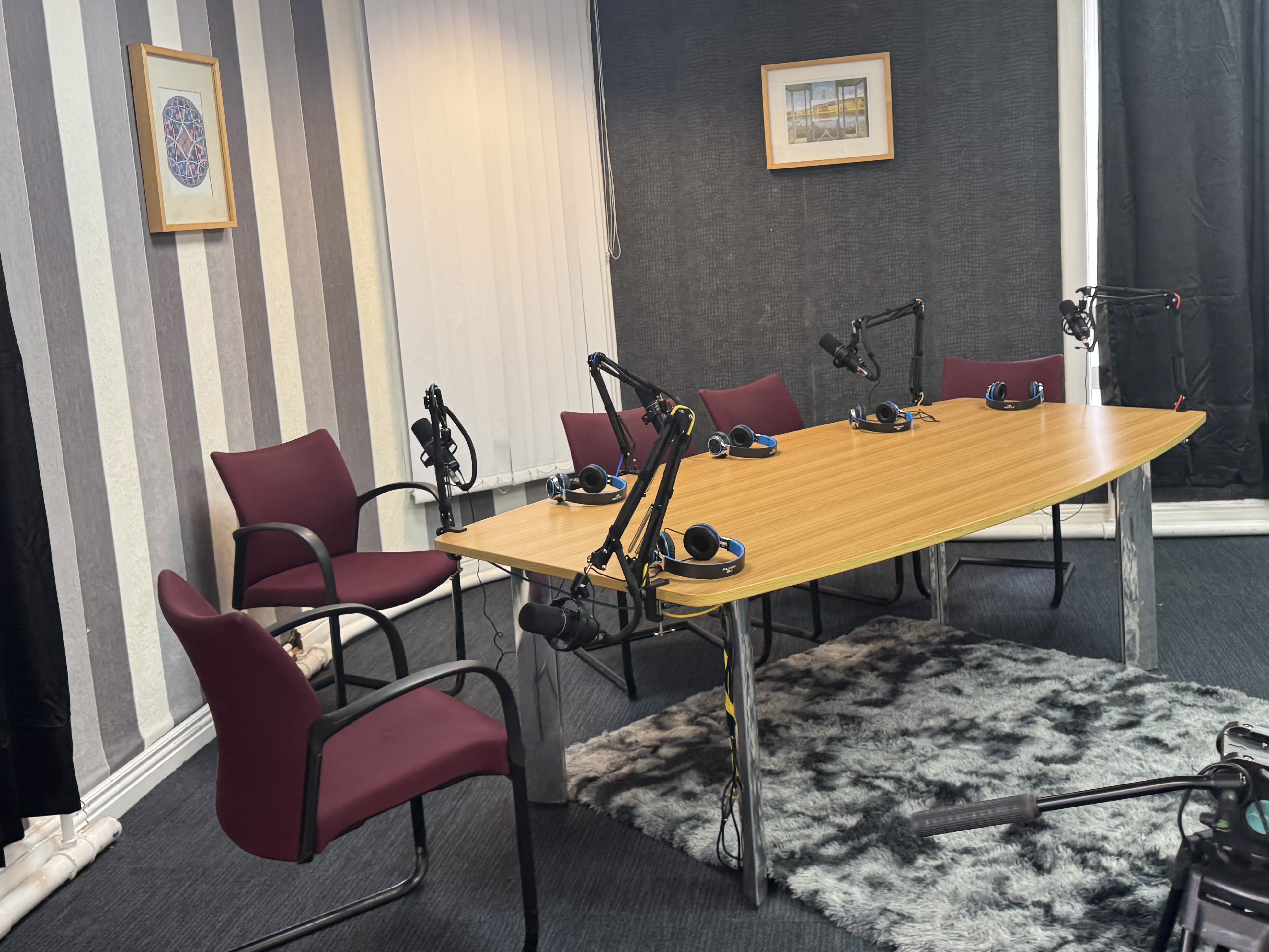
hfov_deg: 52.6
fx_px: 1283
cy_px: 372
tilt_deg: -5.5
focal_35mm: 35
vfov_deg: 40.5
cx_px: 669
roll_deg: +1.1
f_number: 1.78
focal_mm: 6.76
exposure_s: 1/100
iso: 160
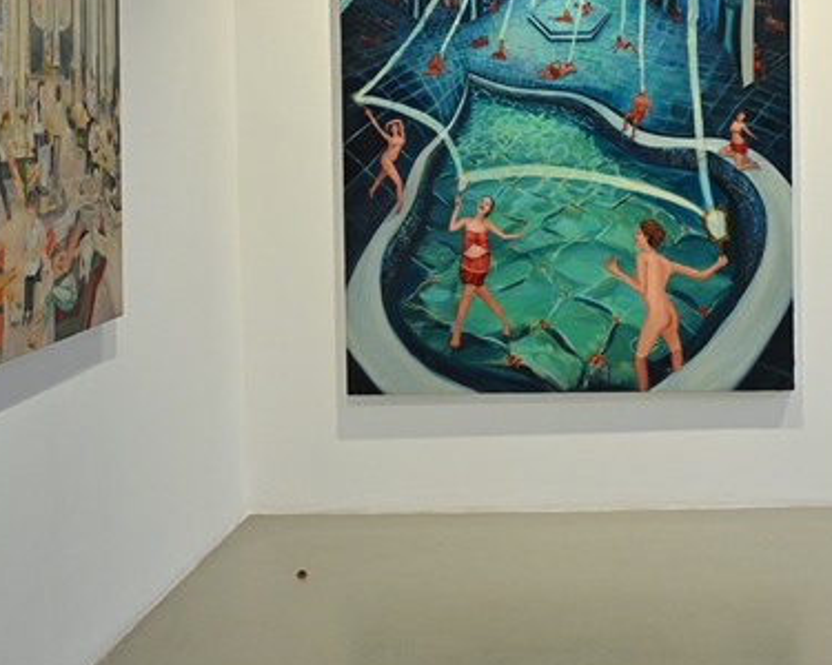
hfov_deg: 29.2
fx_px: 1576
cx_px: 612
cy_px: 130
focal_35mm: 64
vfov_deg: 23.5
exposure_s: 1/60
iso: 800
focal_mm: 32
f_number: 5
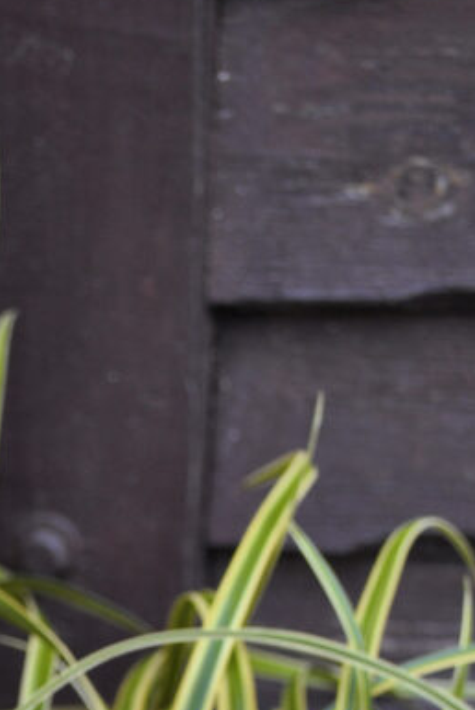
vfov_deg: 15.2
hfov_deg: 10.4
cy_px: 861
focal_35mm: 130
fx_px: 2568
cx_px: -81
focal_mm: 32
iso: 200
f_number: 4.8
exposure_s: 1/80
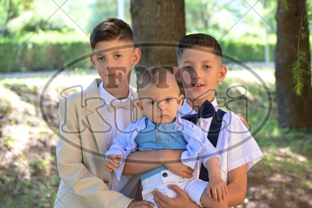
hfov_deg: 18.6
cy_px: 104
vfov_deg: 12.4
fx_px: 953
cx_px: 156
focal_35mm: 110
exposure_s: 1/160
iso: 640
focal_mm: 110
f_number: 6.3
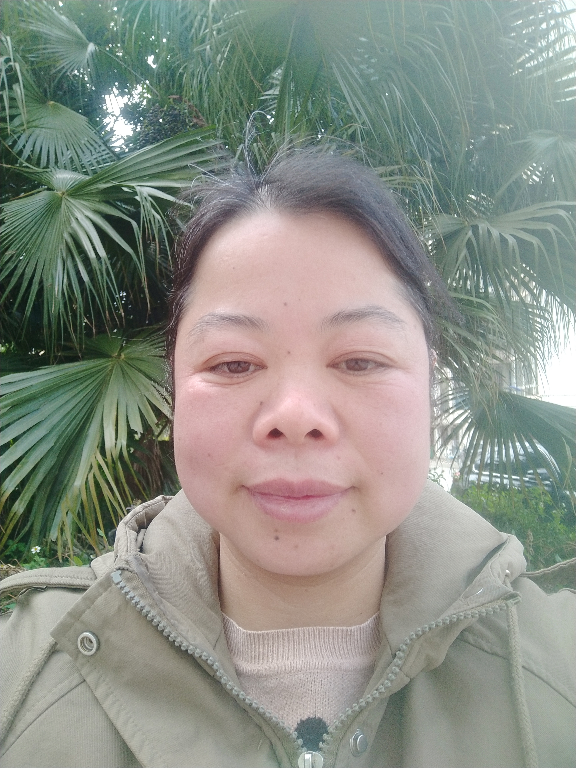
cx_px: 288
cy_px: 384
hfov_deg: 48.2
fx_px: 643
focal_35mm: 29
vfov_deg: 61.7
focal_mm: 3.87
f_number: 2
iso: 73
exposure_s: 1/100
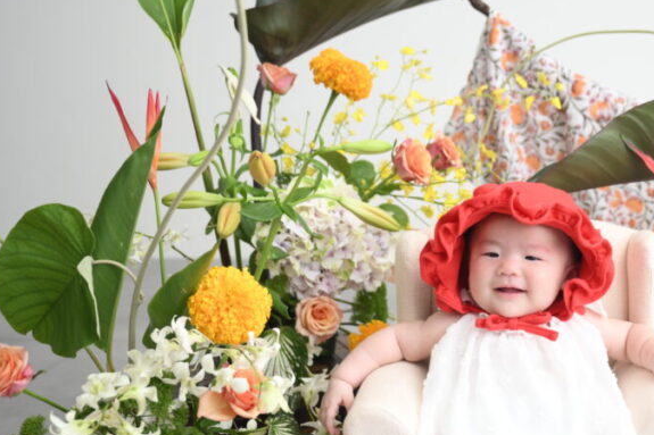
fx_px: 1051
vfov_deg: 23.2
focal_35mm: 58
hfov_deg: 33.8
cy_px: 312
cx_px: 499
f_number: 2.8
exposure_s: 1/200
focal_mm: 32.5
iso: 200
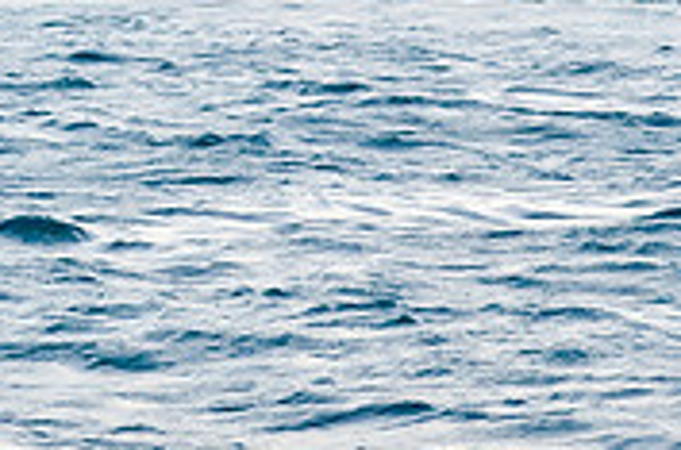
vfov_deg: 3.6
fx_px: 7226
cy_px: -219
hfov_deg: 5.4
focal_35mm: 383
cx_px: -107
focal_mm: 75
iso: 2500
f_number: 8
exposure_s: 1/1000
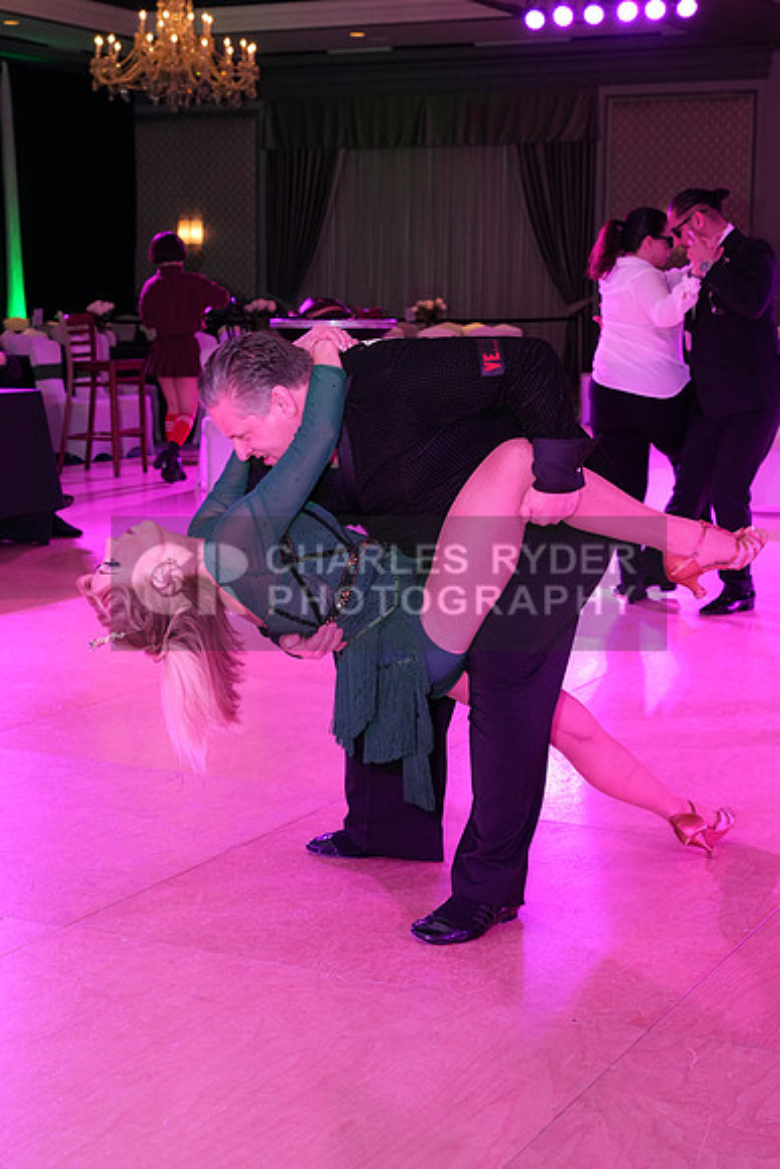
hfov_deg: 23.4
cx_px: 390
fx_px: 1884
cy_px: 584
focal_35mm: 58
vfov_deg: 34.5
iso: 2500
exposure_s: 1/250
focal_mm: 58
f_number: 6.3
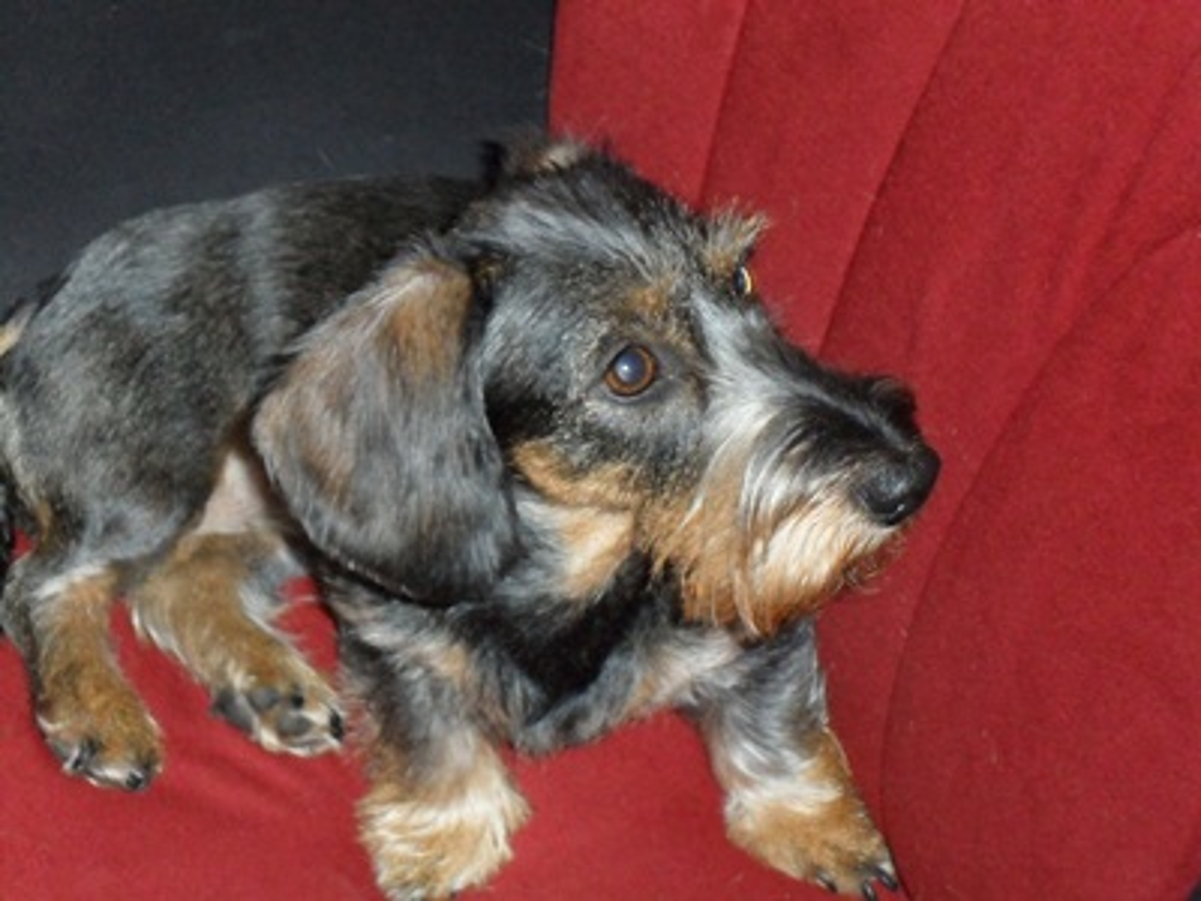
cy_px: 450
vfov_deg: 13.7
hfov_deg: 18.2
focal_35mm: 108
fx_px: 3747
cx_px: 600
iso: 400
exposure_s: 1/60
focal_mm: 19.6
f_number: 5
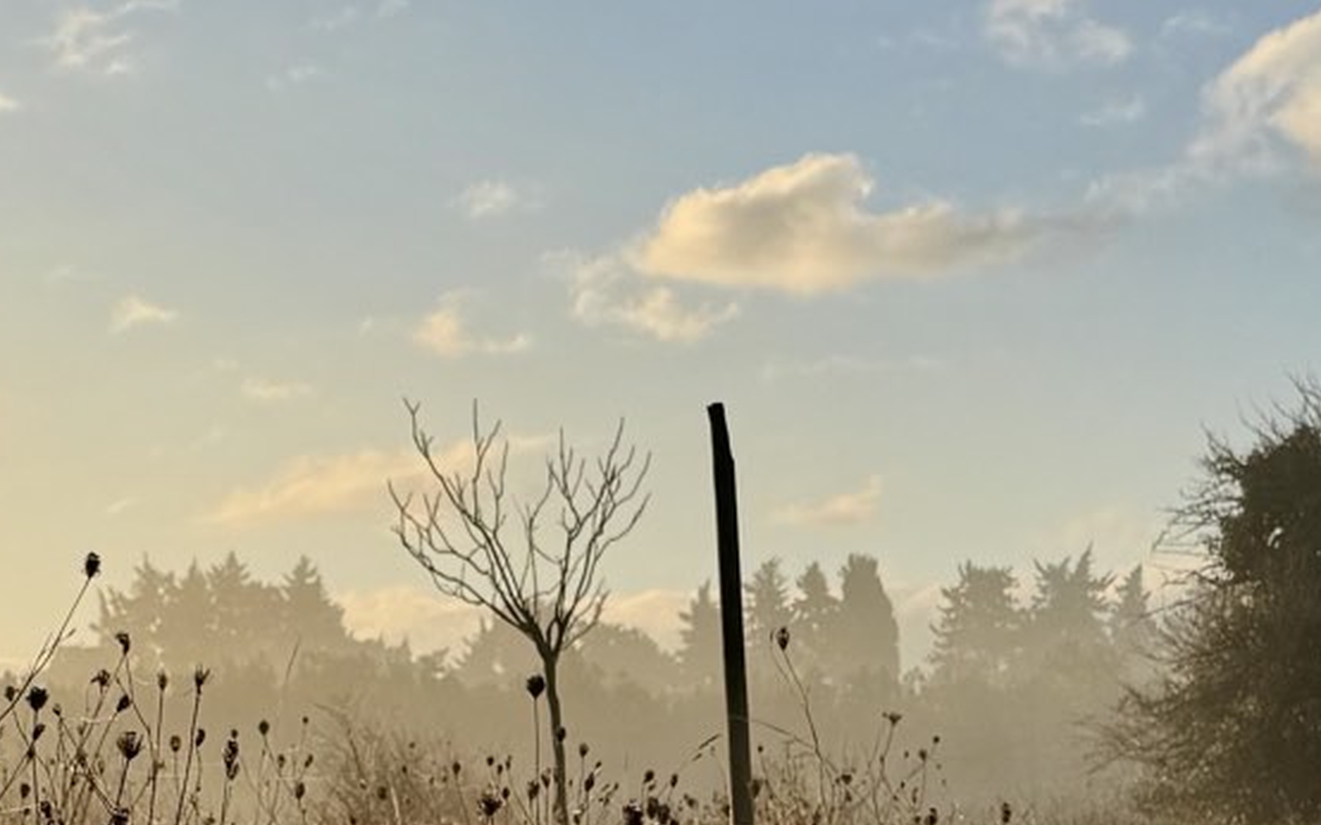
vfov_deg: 12.9
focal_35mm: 101
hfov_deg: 20.6
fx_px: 3635
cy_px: 286
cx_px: 498
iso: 80
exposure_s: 1/6410
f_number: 1.78
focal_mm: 6.76
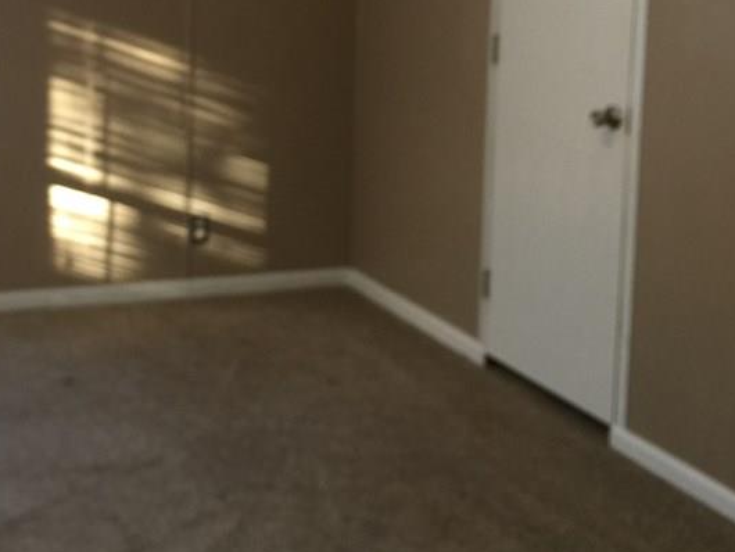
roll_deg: -0.5
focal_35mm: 56
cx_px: 97
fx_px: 1190
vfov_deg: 25.4
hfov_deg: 32.9
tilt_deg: -6.1
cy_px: 60
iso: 50
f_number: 2.2
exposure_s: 1/15
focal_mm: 4.15
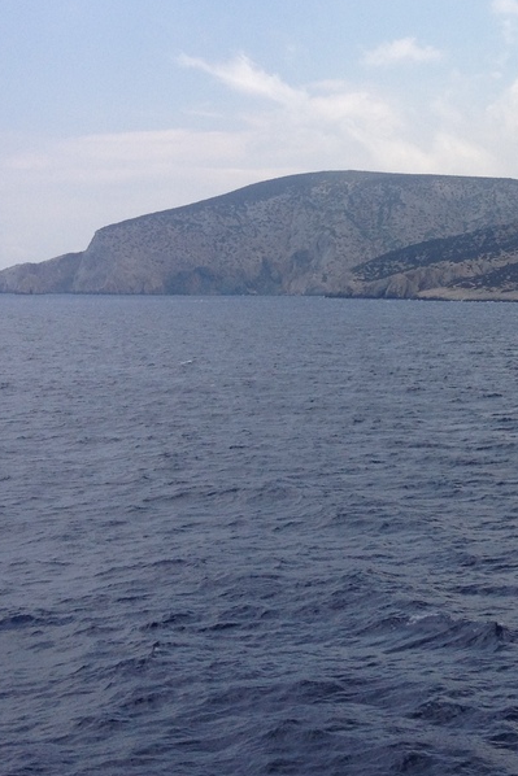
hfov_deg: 17.9
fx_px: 1575
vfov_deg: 27.4
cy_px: 206
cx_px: 598
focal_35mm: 73
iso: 50
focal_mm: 4.28
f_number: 2.4
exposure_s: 1/2404
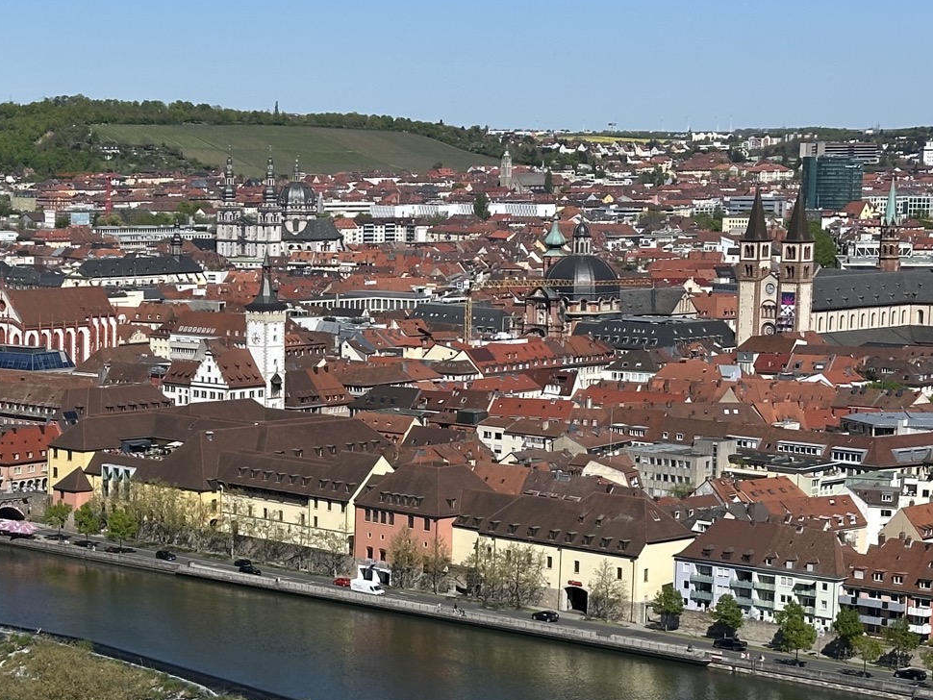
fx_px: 2561
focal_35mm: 95
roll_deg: -0.3
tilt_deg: -7.7
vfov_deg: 15.5
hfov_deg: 20.3
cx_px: 103
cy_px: 490
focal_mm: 6.86
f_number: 1.78
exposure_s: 1/5263
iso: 64
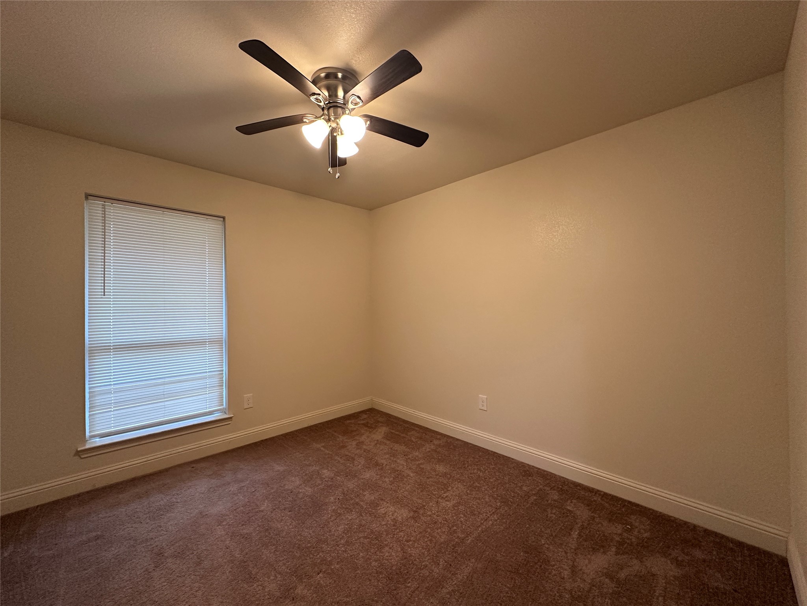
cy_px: 303
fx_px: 326
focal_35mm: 14
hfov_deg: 102.1
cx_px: 404
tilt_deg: +0.3
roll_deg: +0.0
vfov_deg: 85.7
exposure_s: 1/100
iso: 250
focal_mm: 2.22
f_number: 2.2
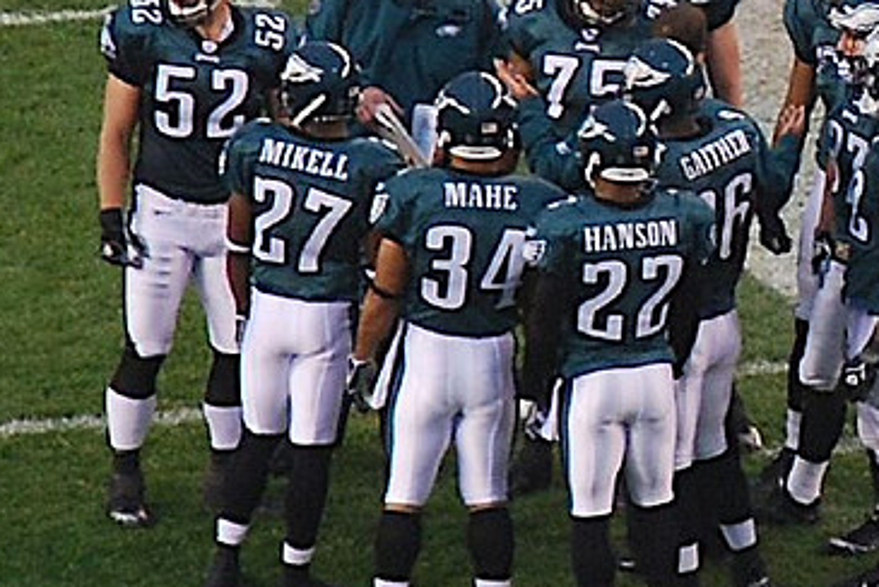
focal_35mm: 322
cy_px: 261
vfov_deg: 4.3
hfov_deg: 6.4
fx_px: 7863
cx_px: 549
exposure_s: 1/80
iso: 400
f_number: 5.6
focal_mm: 135
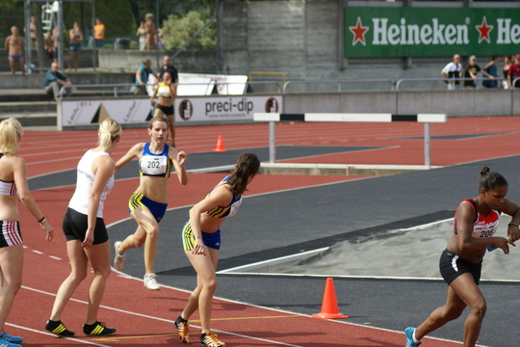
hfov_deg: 11.4
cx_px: 260
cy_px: 174
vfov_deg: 7.6
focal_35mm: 180
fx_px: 2600
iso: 100
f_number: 5.6
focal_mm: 120
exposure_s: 1/400
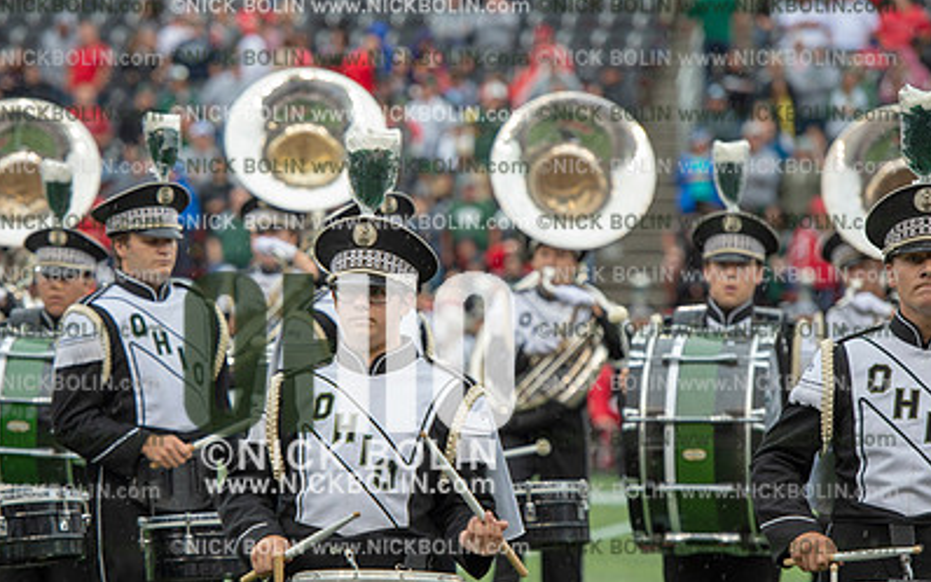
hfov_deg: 8.6
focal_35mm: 245
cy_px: 383
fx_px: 6218
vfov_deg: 5.4
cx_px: 349
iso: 400
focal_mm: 165
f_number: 4
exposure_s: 1/500
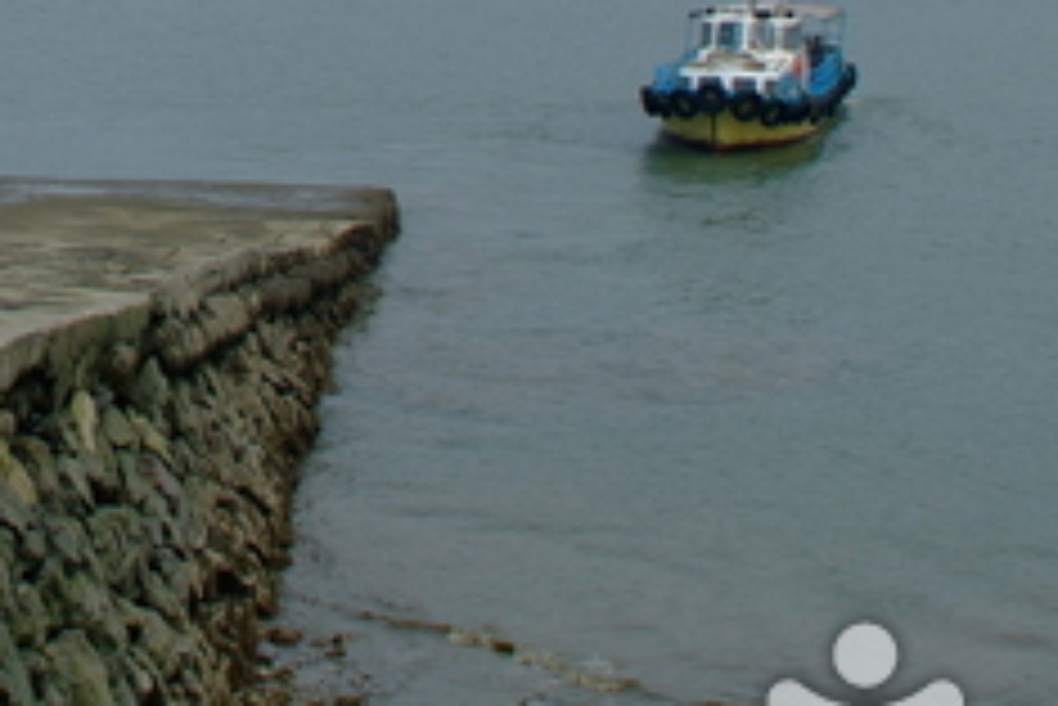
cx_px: -65
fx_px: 3676
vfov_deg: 10.8
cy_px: -139
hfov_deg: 16.0
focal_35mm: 125
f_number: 8
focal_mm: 28
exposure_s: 1/250
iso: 100
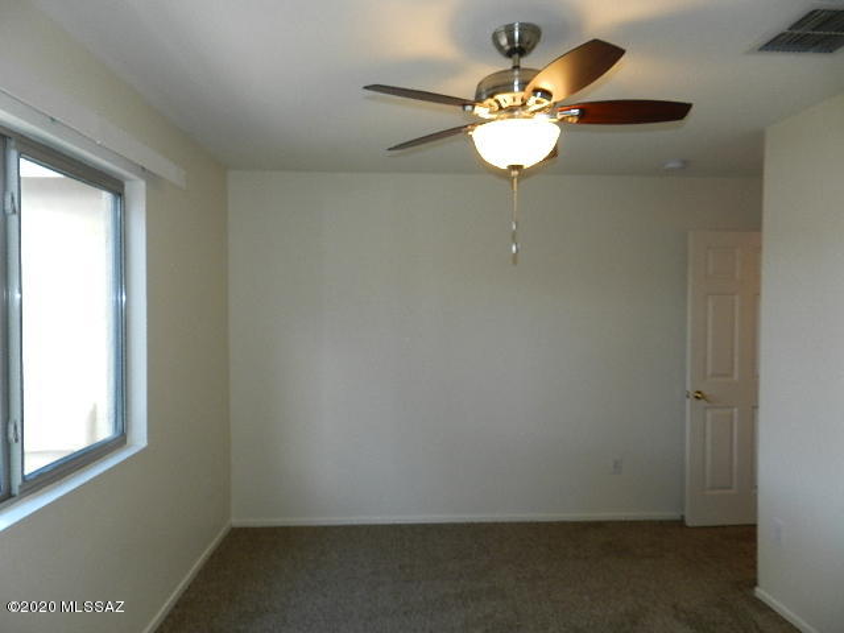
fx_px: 561
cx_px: 422
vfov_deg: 58.9
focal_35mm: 23
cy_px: 316
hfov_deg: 73.9
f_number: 3.4
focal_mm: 4
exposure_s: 1/30
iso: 160
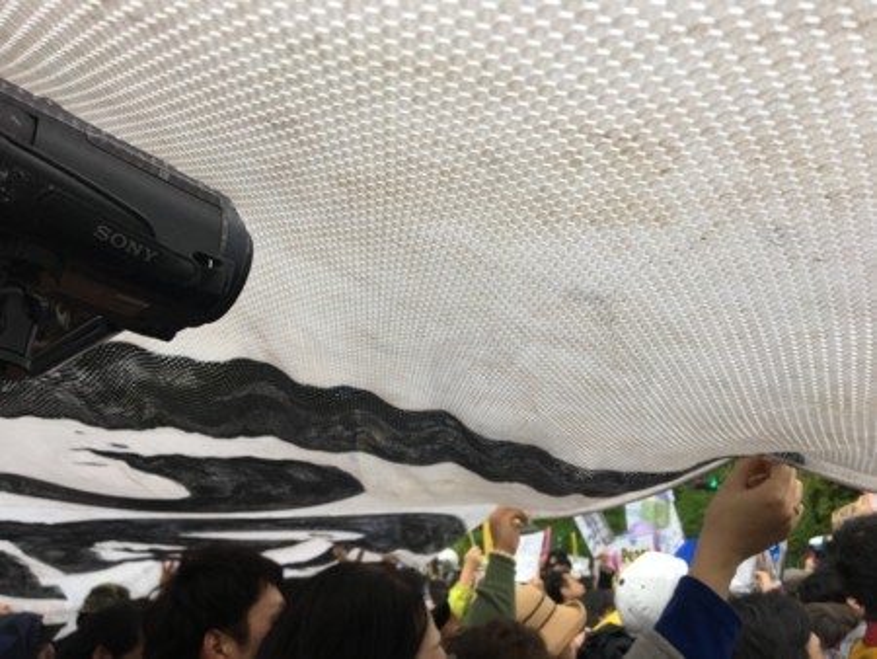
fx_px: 735
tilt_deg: +21.4
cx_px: 438
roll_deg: -0.9
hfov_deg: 61.6
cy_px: 330
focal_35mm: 29
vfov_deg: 48.3
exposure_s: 1/120
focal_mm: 4.15
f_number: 2.2
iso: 40
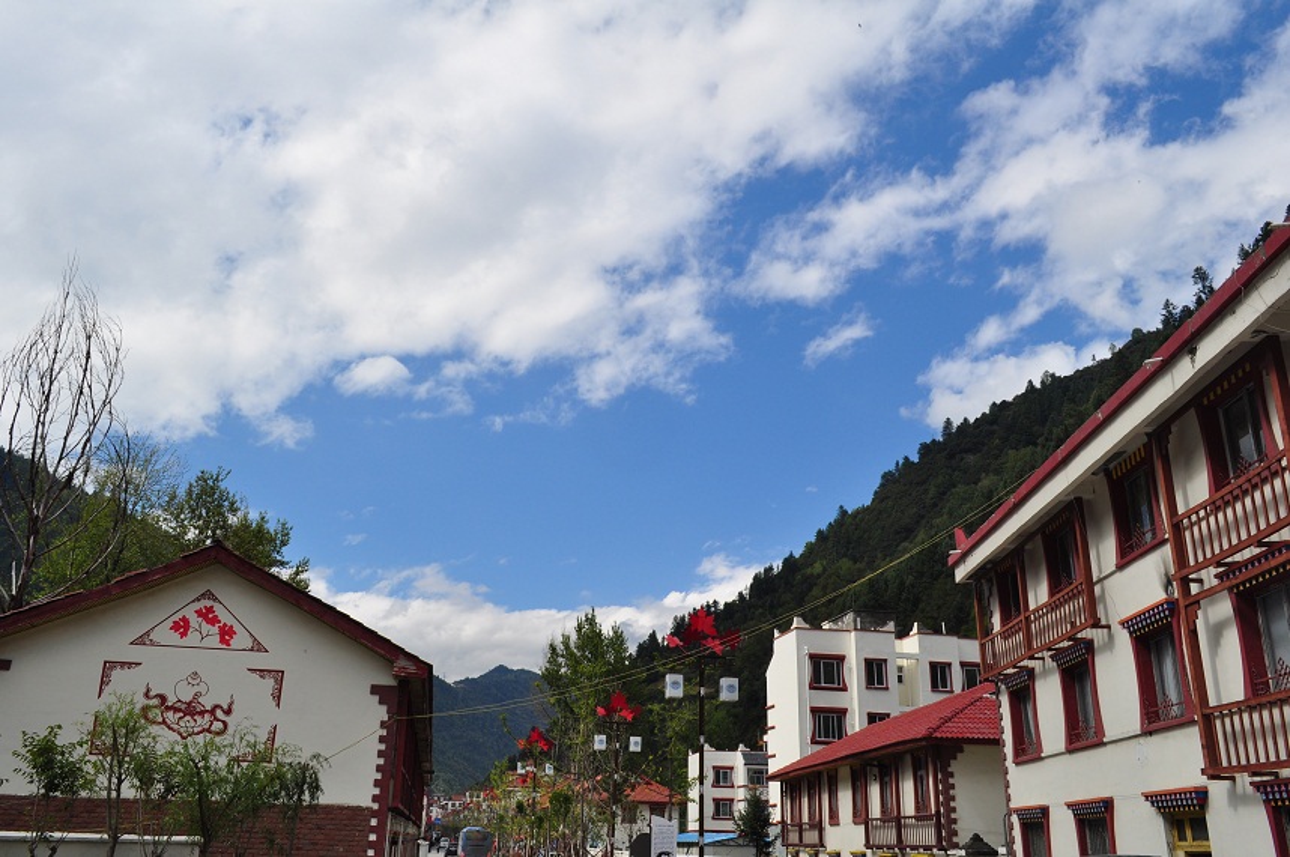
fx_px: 1074
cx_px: 645
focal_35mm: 30
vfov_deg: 43.5
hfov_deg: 62.0
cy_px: 428
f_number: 11
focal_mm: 20
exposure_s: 1/400
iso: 200
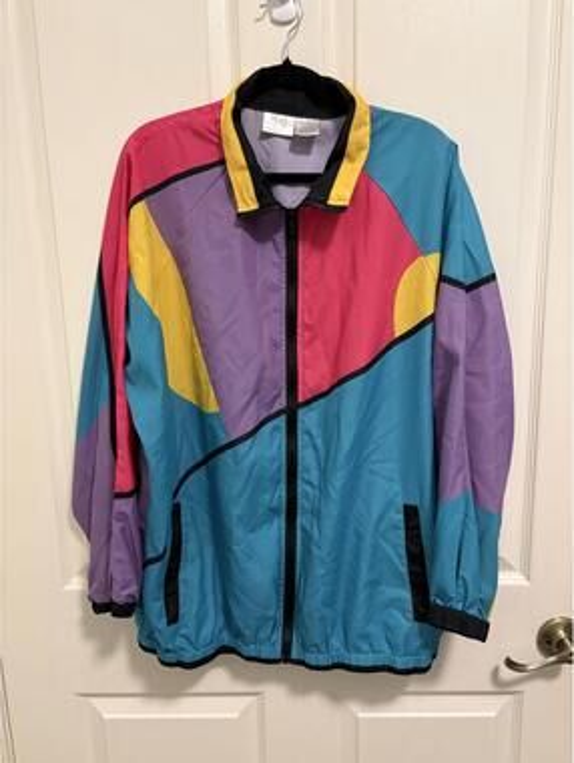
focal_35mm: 26
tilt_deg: -10.3
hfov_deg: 53.2
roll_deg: +0.6
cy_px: 382
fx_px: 574
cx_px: 287
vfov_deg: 67.2
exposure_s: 1/60
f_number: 1.6
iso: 320
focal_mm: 5.96
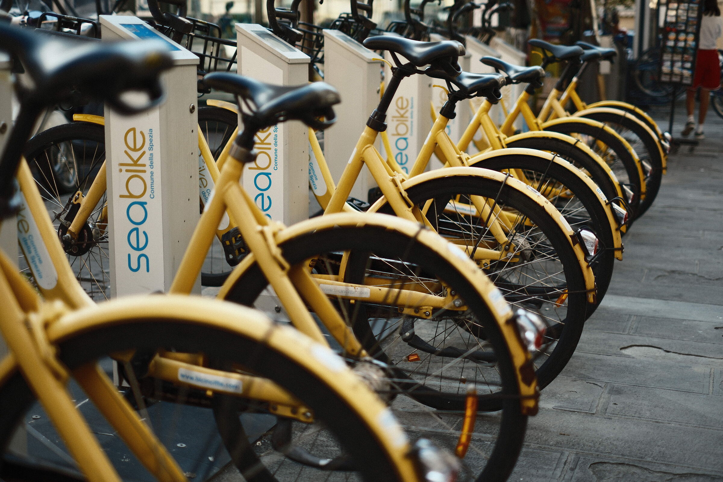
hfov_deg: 37.5
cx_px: 362
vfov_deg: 25.5
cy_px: 241
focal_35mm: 53
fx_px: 1064
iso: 250
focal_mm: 35
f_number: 1.4
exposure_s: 1/2500
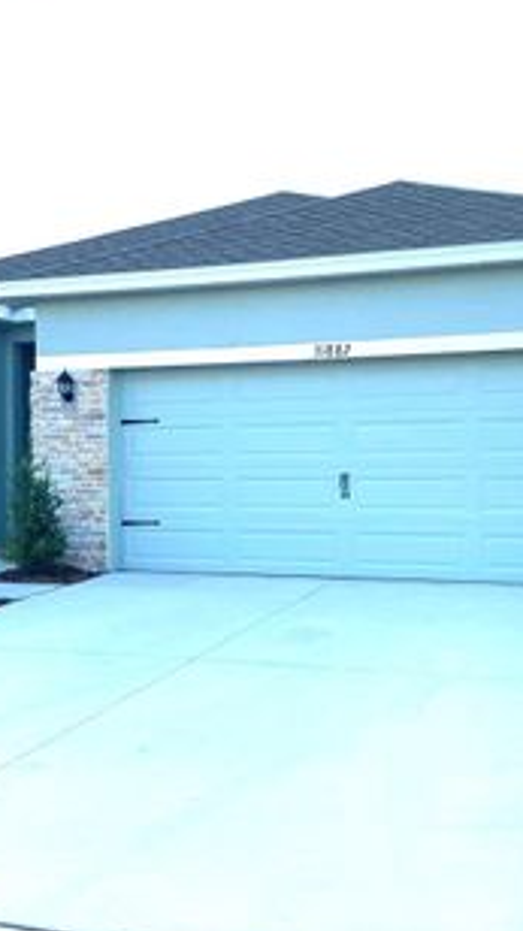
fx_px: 1135
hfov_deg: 25.8
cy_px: 473
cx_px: 181
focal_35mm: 46
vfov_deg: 44.6
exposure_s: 1/877
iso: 32
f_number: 1.8
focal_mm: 4.25
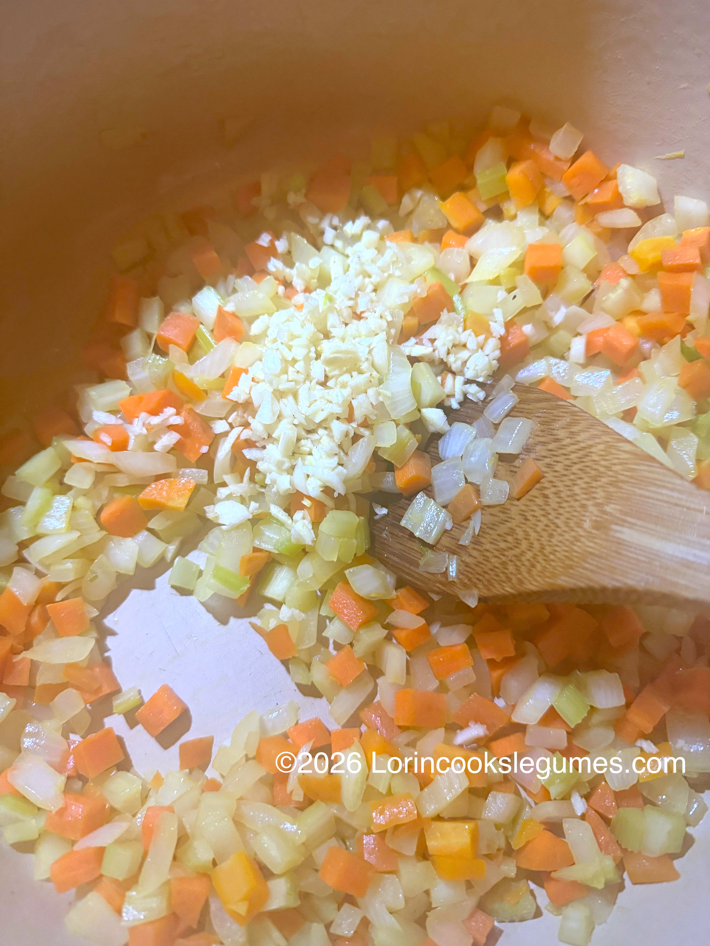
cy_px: 473
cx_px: 355
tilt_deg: -75.0
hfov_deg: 56.8
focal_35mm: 24
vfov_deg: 71.6
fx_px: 656
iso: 500
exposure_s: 1/60
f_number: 1.78
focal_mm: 6.76
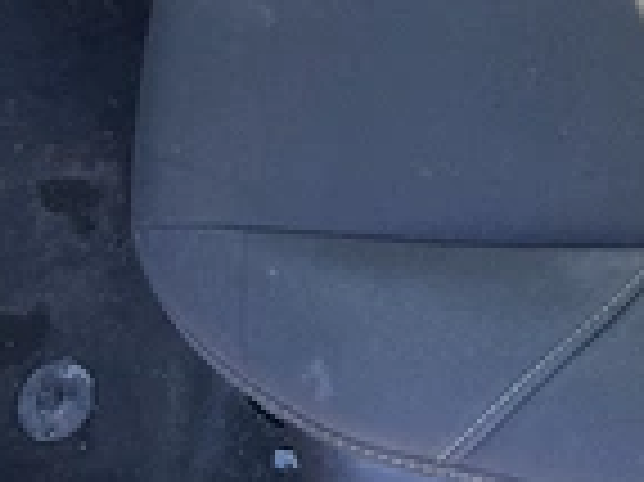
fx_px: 1506
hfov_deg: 22.6
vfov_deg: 17.5
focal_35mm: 81
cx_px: 734
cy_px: -63
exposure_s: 1/122
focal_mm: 3
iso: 40
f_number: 1.8
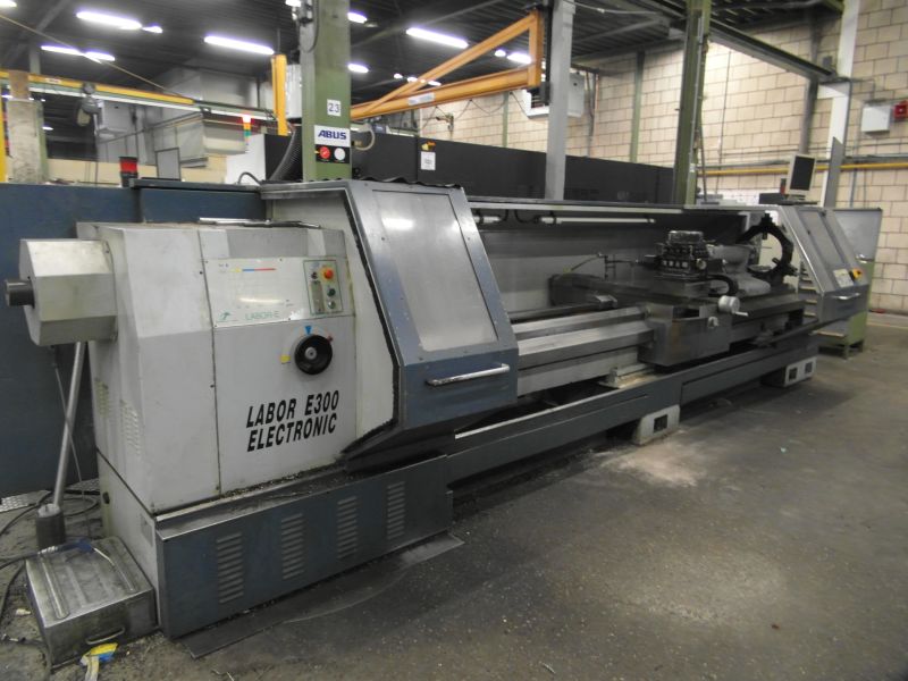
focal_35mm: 23
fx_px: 603
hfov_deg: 73.9
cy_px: 340
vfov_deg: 58.9
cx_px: 454
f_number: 2.8
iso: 400
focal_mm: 4.1
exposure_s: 1/20
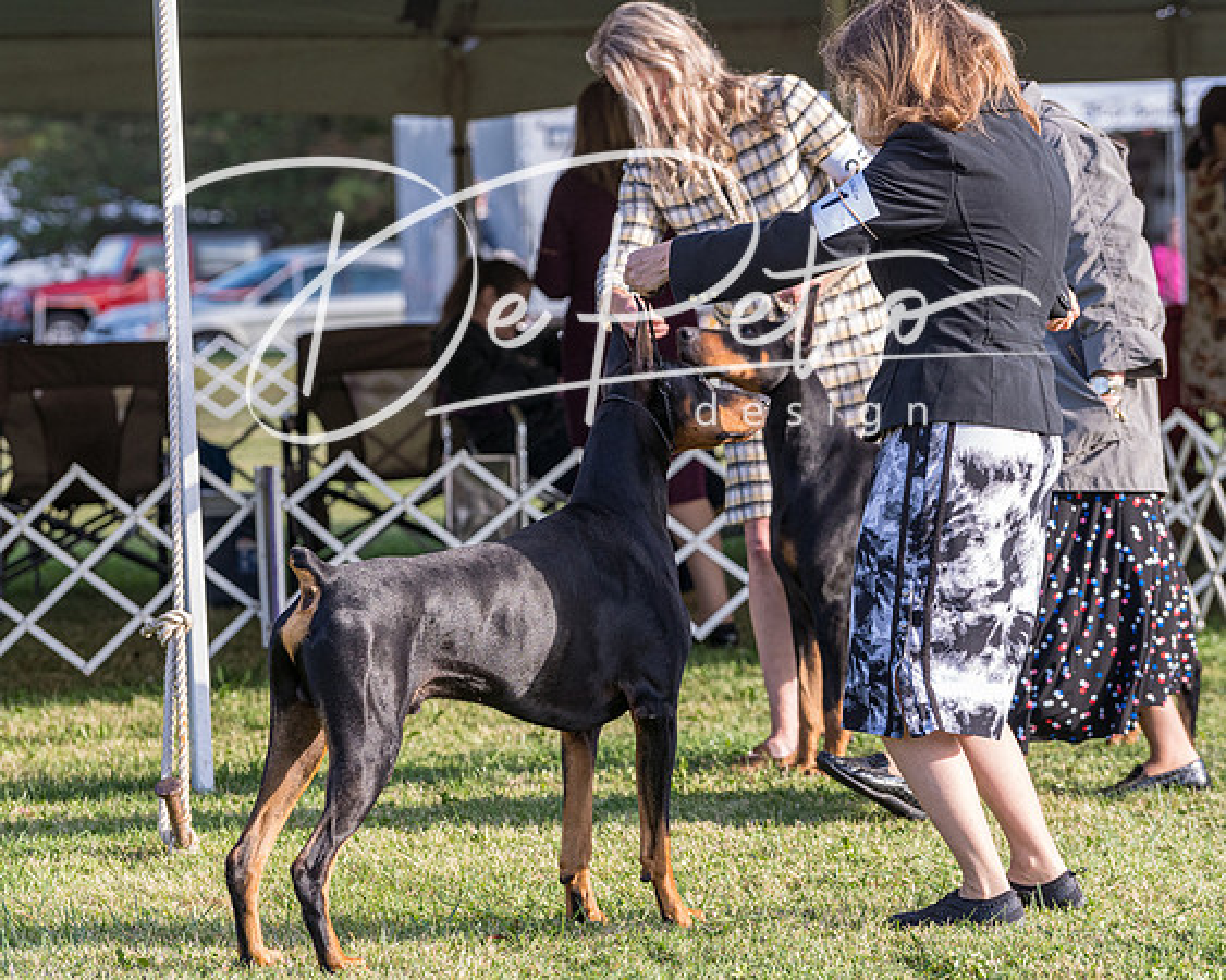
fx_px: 6495
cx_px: 613
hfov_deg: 10.8
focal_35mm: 179
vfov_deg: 8.6
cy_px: 490
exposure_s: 1/1000
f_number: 5.6
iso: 1000
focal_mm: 159
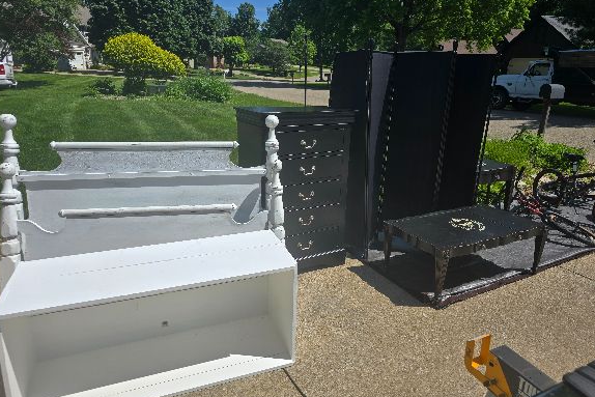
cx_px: 303
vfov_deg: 51.2
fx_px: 413
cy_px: 177
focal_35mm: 25
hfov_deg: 71.5
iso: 12
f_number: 1.7
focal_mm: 6.3
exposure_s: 1/1192
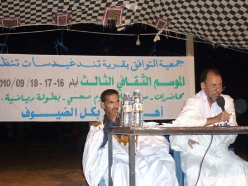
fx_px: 387
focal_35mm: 54
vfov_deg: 27.0
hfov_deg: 35.5
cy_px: 93
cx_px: 124
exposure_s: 1/30
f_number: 2.8
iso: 400
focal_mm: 5.5
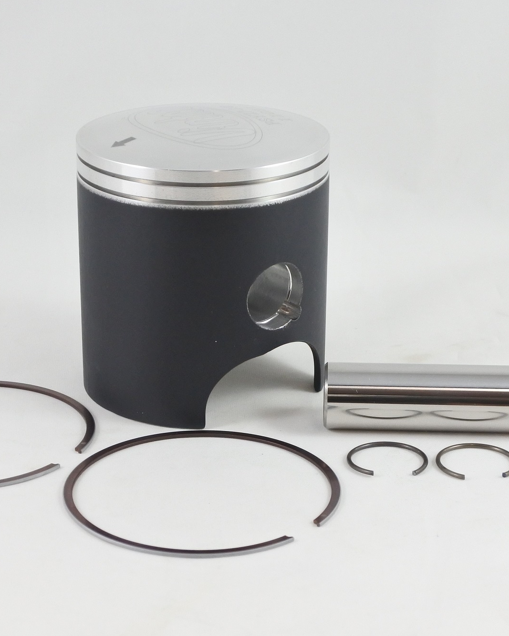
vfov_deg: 31.5
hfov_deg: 25.4
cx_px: 213
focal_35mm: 60
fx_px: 1130
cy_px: 319
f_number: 4.2
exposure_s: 1/125
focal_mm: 15.7
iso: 560
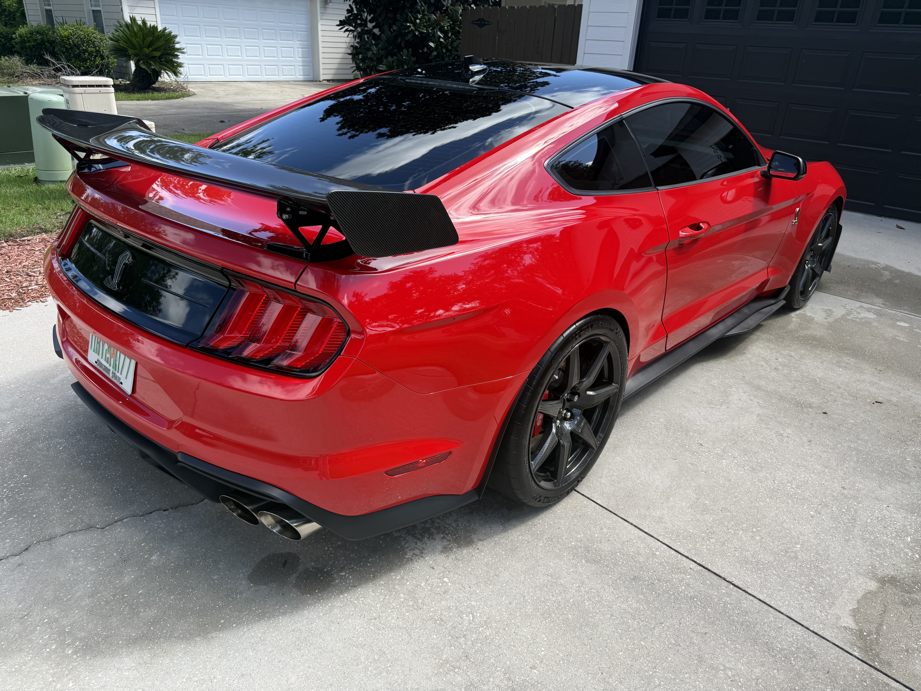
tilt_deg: -24.4
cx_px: 460
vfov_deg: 56.8
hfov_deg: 71.6
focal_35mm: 24
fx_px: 639
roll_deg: -2.5
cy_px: 346
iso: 80
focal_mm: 6.76
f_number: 1.78
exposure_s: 1/1464
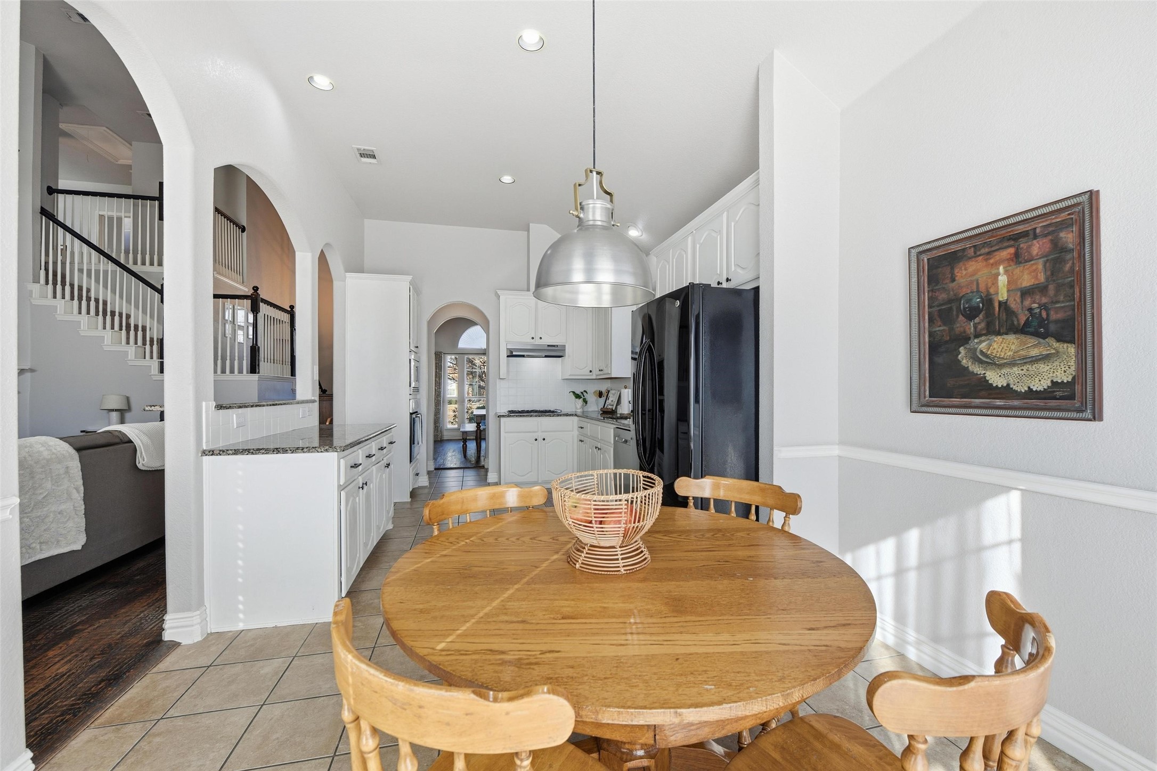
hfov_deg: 104.3
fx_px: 450
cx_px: 578
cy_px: 386
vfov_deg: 81.2
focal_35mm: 14
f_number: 9
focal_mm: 14
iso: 100
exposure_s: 1/320
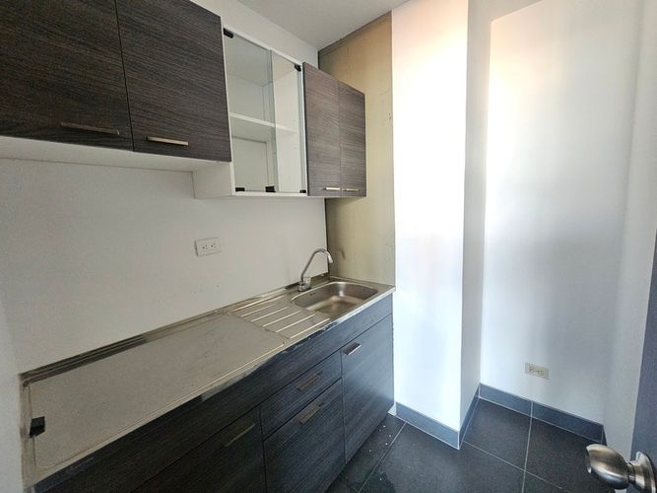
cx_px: 328
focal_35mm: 13
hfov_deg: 106.2
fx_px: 247
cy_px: 246
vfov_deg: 89.9
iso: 640
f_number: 2.2
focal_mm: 2.2
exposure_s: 1/24
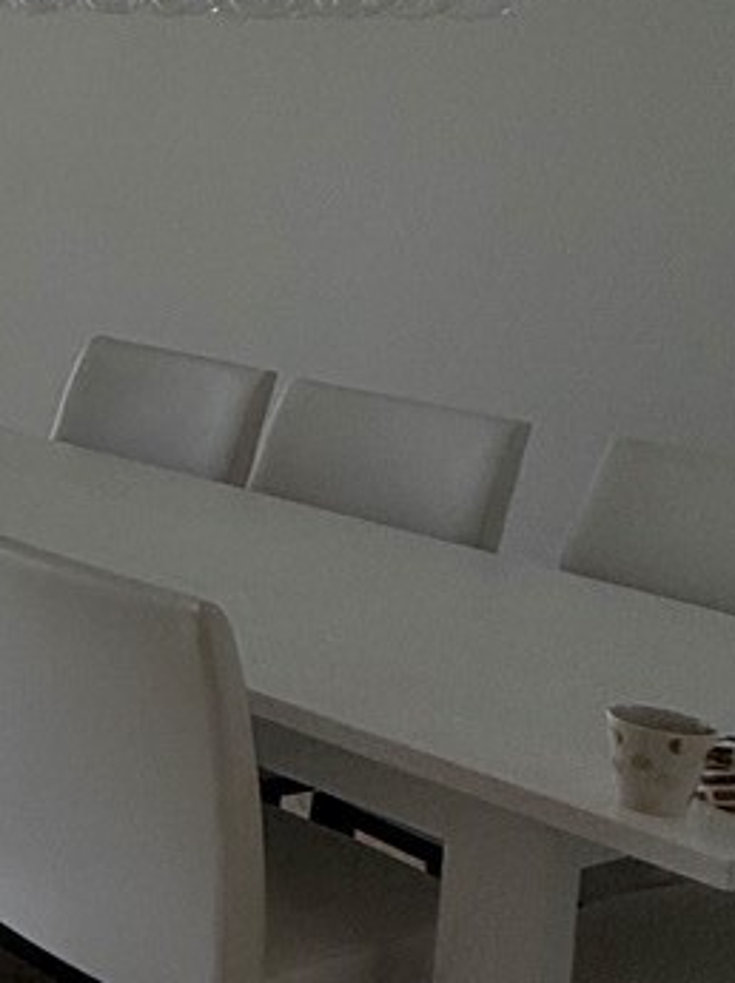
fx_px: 1844
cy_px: 299
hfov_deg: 15.5
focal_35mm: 65
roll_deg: -0.7
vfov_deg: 29.6
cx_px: -912
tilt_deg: -8.3
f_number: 2.2
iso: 64
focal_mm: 2.22
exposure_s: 1/99
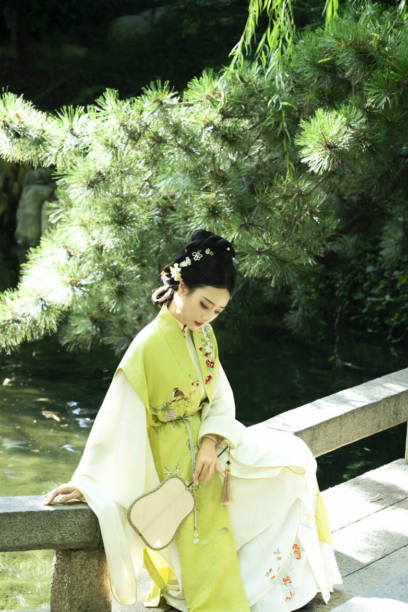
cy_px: 402
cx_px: 222
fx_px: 2259
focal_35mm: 133
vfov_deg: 15.4
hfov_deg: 10.3
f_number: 4
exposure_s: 1/200
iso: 400
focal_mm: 99
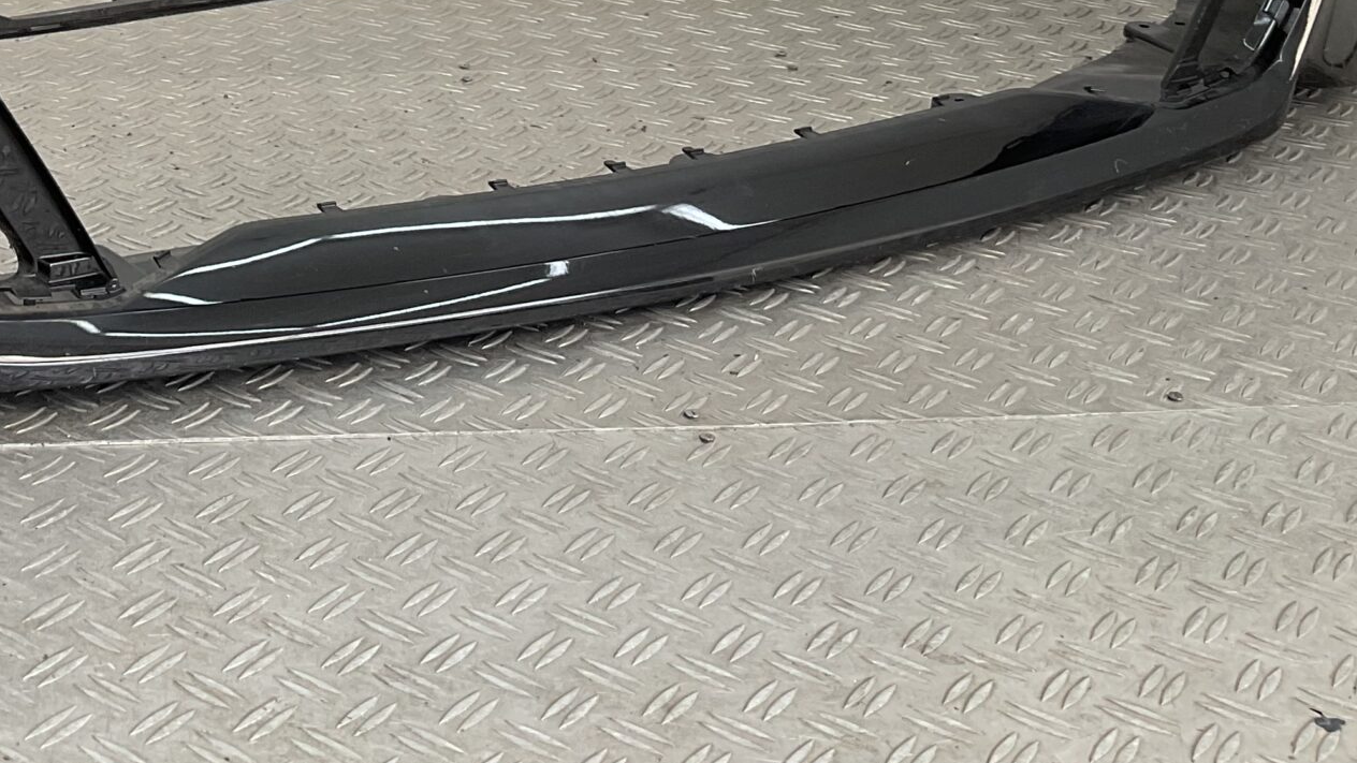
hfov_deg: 31.4
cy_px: -251
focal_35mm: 64
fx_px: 2303
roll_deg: +0.0
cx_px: 155
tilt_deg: -10.0
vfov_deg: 17.6
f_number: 1.8
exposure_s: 1/165
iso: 16
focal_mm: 3
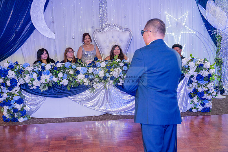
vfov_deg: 23.4
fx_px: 367
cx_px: 114
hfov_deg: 34.5
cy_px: 76
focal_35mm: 58
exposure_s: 1/200
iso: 1000
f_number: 4.5
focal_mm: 58
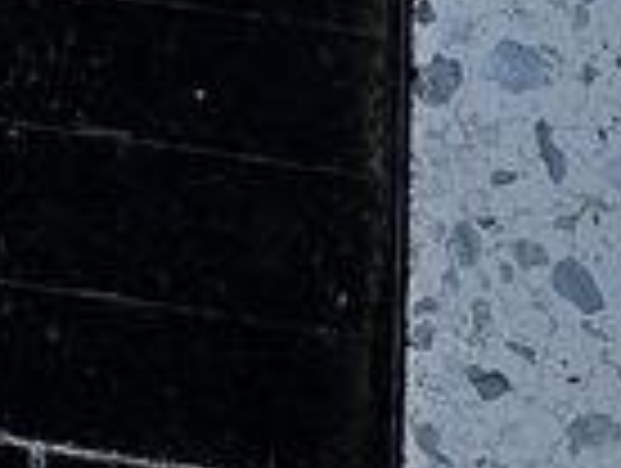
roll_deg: -0.3
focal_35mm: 446
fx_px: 8015
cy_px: 63
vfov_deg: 3.3
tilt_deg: -27.4
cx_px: -27
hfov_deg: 4.4
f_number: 2.8
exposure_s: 1/281
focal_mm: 9
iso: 32
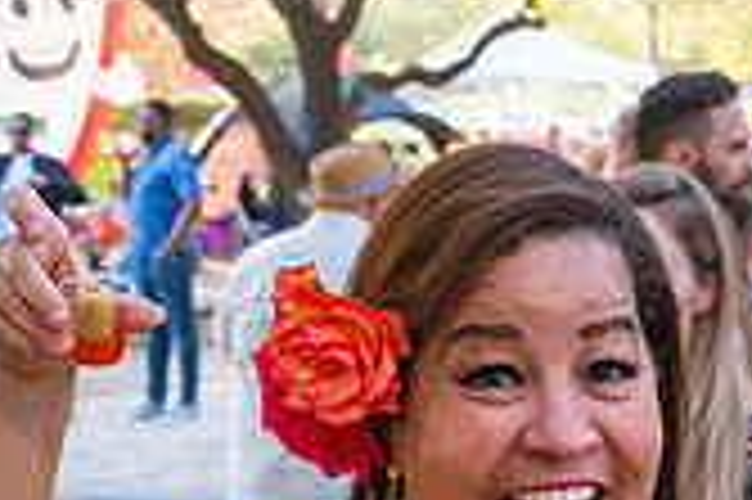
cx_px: 540
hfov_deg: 13.0
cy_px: 575
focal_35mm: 158
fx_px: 3297
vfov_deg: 8.6
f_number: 5.6
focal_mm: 32.5
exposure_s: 1/250
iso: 1250
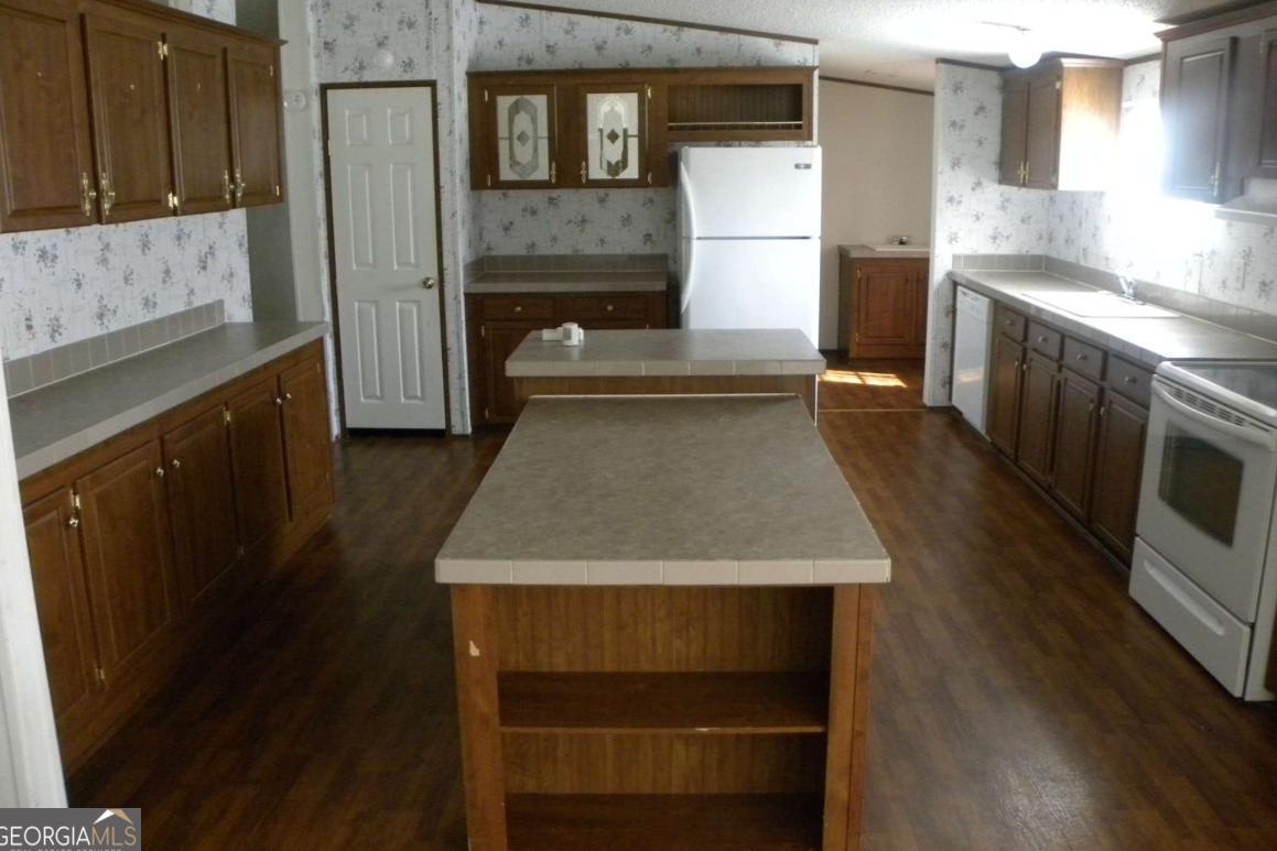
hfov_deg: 65.5
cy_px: 362
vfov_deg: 46.3
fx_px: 993
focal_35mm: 28
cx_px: 652
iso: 400
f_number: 2.8
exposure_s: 1/66.8
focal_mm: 4.6
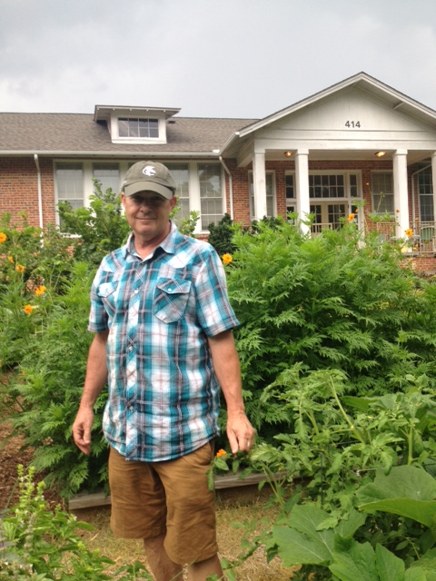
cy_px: 290
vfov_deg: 52.6
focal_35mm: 35
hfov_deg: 40.7
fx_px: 588
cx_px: 218
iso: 50
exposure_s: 1/135
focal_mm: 4.28
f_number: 2.4
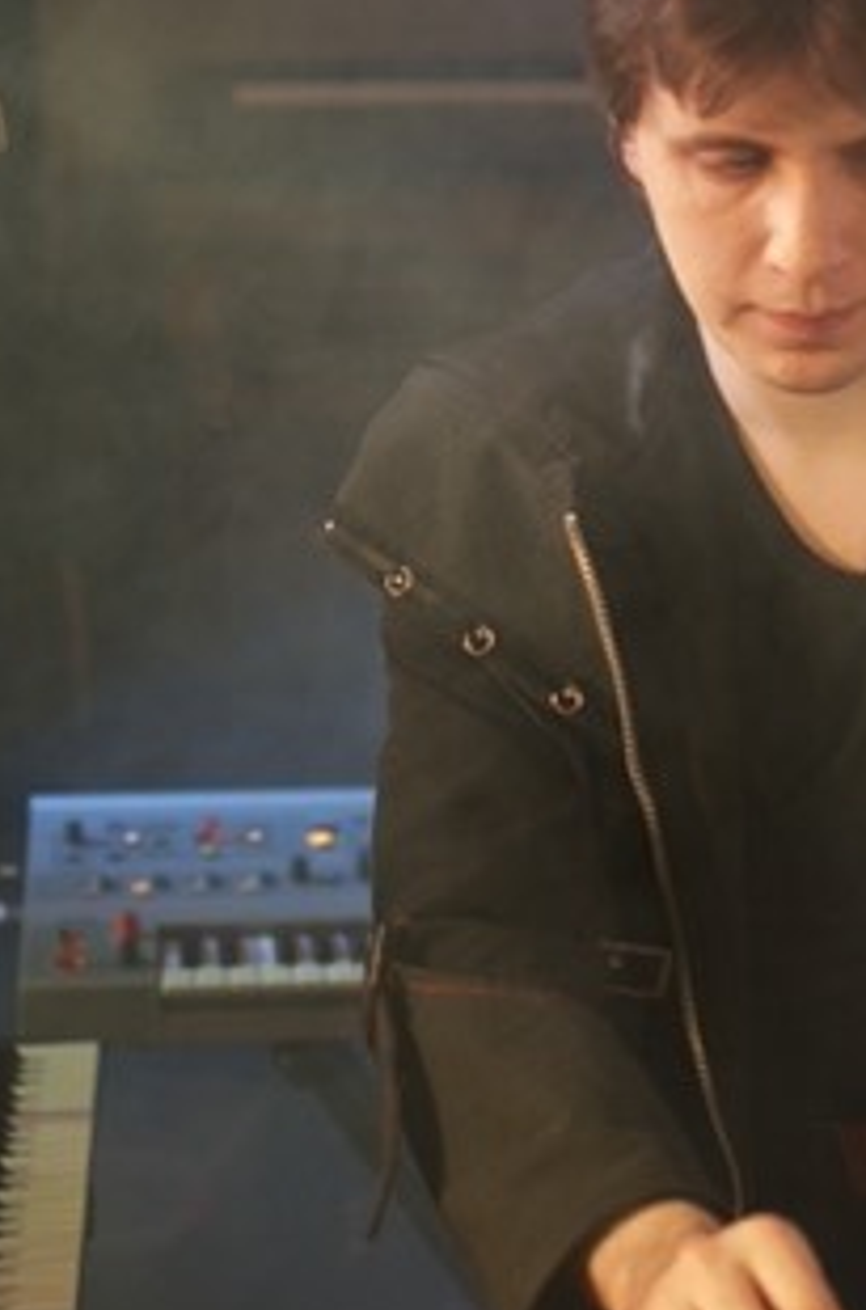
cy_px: 693
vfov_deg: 21.5
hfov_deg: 14.3
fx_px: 3443
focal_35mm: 95
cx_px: 610
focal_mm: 35
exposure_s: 1/160
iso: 1000
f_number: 1.8
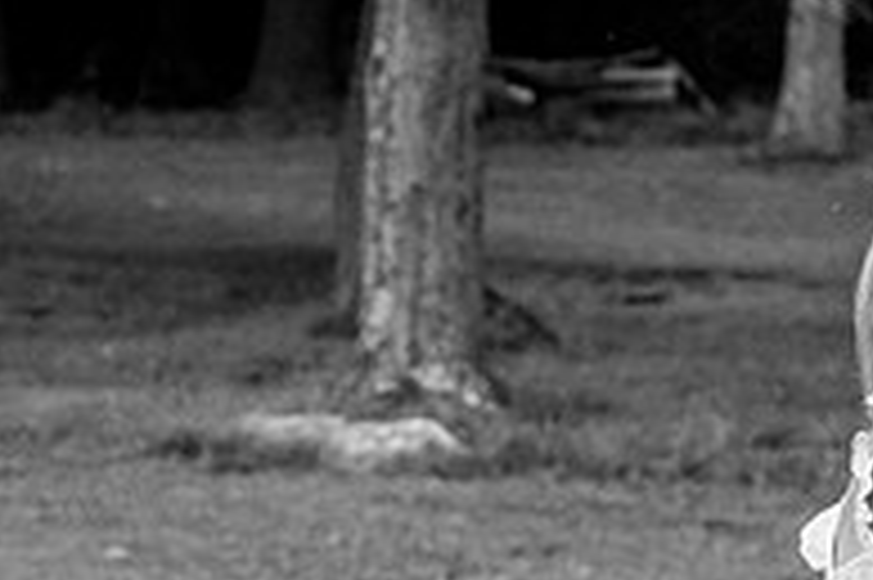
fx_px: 8214
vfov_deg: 4.0
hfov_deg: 6.1
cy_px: 744
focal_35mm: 339
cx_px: 787
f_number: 5.6
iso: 800
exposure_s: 1/200
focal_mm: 70
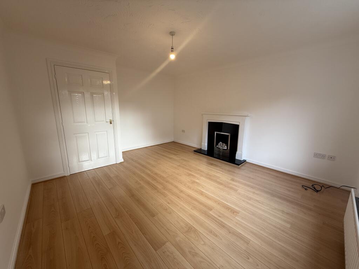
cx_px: 180
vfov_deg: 85.7
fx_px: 145
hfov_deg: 102.1
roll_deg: -0.2
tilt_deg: -10.7
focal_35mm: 14
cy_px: 134
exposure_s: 1/99
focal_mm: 2.22
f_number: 2.2
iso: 64
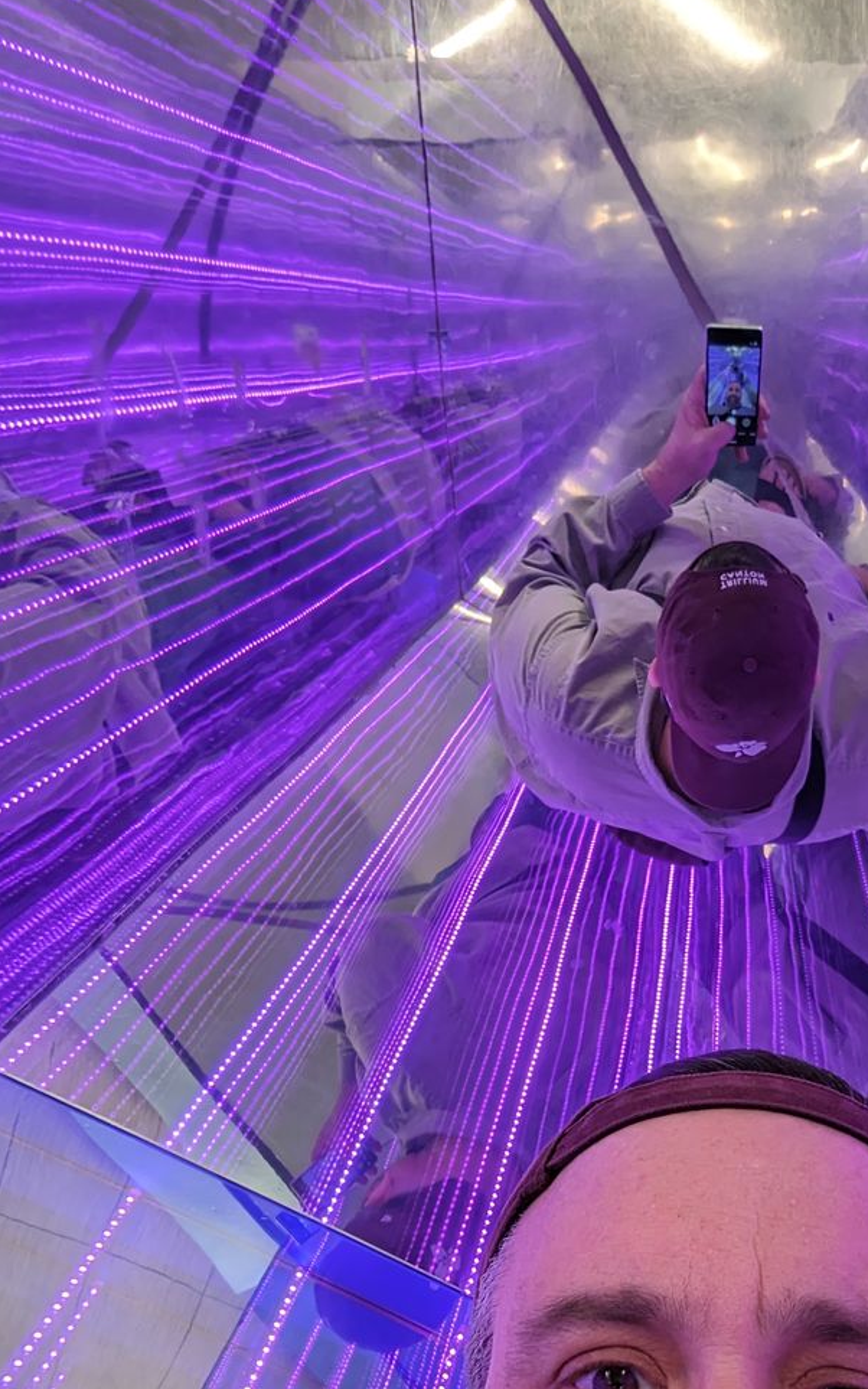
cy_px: 1114
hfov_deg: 33.6
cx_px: 678
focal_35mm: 37
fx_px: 1400
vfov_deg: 49.6
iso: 60
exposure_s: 1/120
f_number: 2.2
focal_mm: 2.74
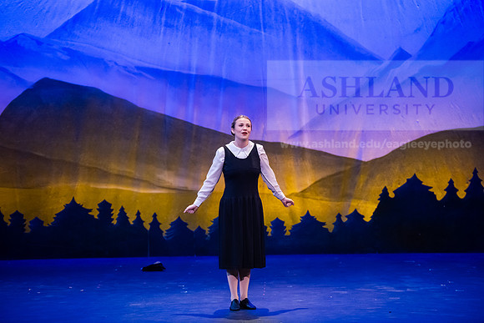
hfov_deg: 16.4
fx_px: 1681
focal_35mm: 125
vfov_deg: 11.0
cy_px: 162
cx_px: 242
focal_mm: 125
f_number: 3.2
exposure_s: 1/200
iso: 2500
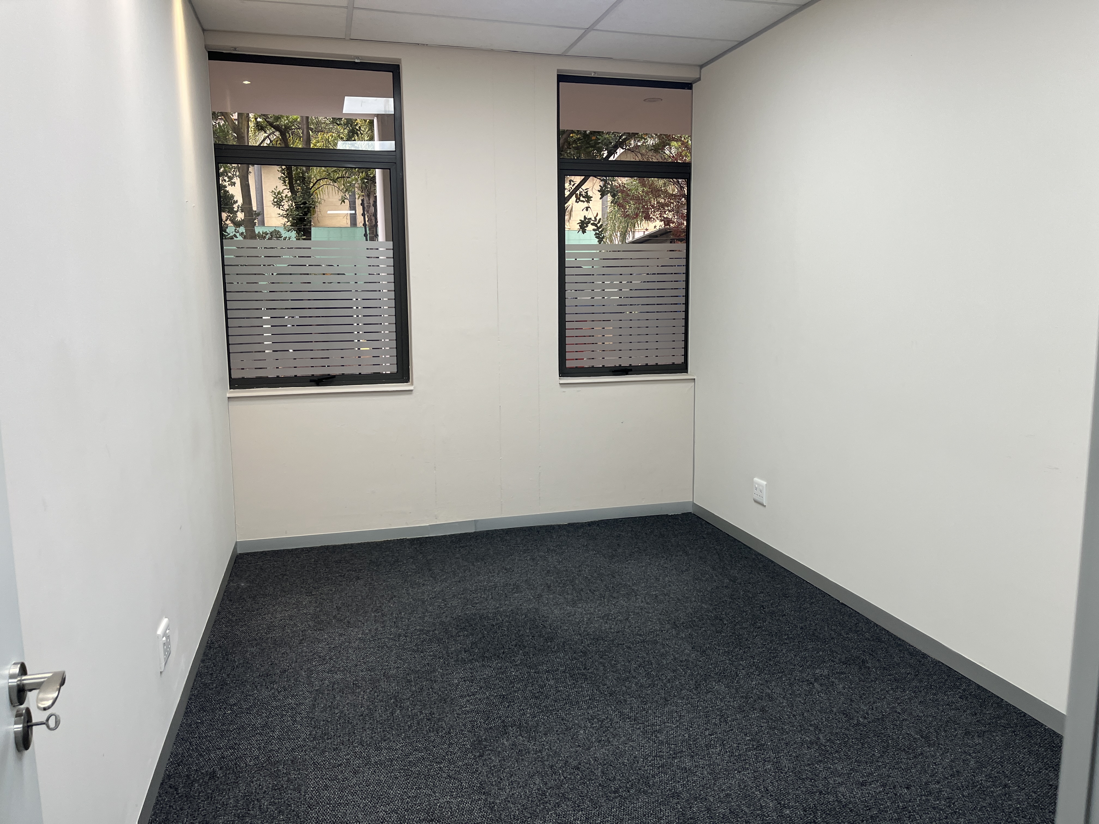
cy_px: 412
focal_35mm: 26
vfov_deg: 53.1
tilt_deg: -8.7
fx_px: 825
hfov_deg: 67.3
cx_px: 550
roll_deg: -0.3
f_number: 1.6
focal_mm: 5.1
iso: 80
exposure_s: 1/100
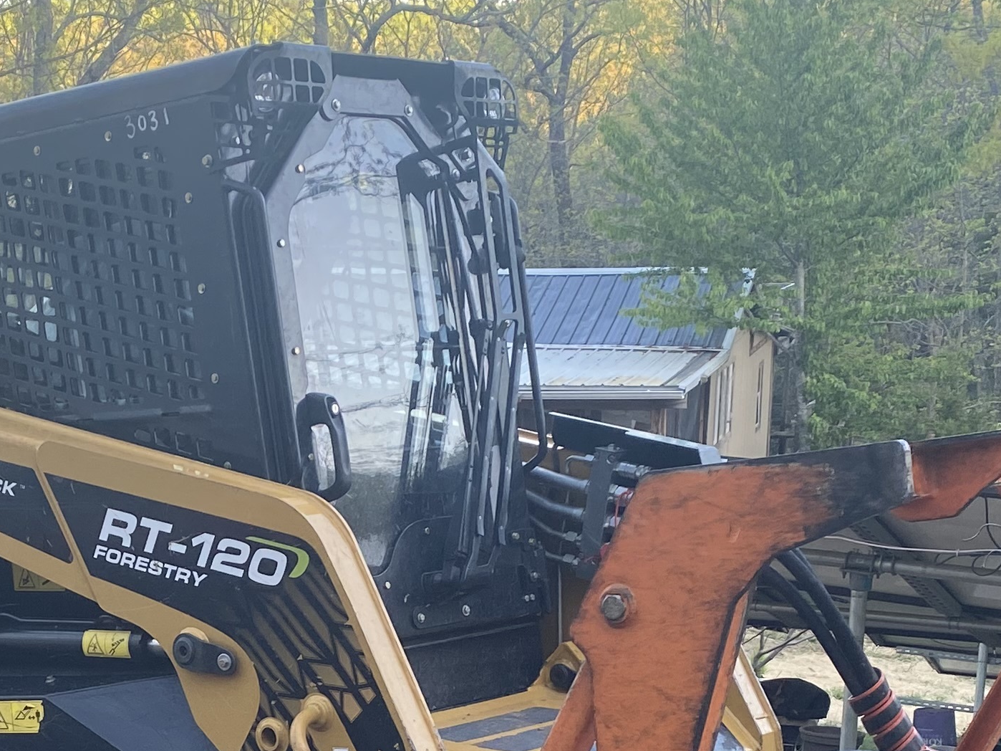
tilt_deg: -14.5
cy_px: 749
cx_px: 226
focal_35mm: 75
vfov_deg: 19.1
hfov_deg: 25.6
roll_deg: +0.3
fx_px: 2168
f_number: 1.8
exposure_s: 1/122
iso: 50
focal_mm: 4.25
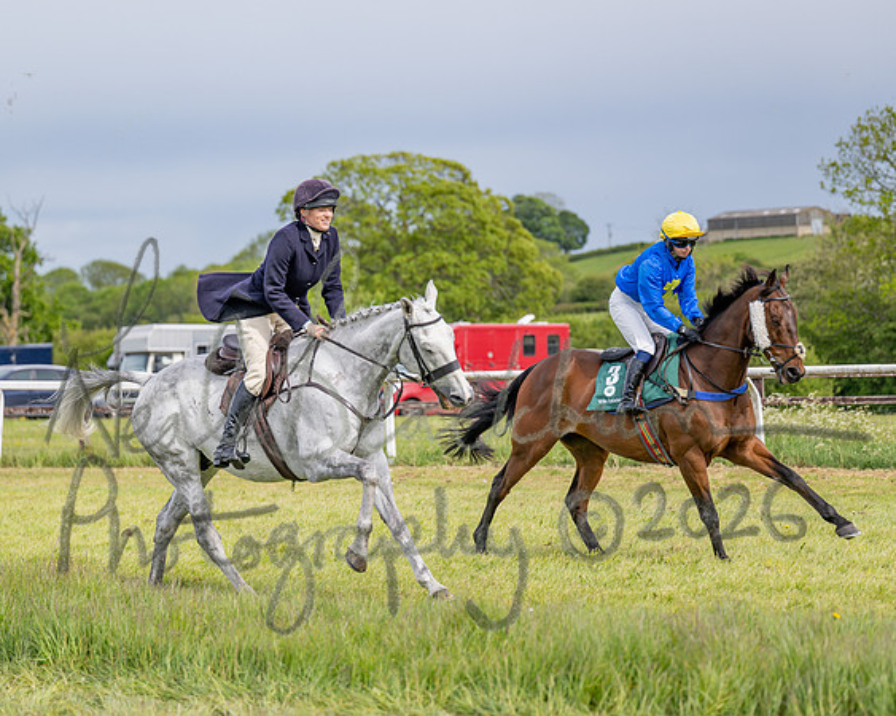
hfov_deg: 16.3
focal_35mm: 118
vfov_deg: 13.0
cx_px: 361
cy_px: 349
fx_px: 3131
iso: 100
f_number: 2.8
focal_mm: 94
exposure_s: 1/1600
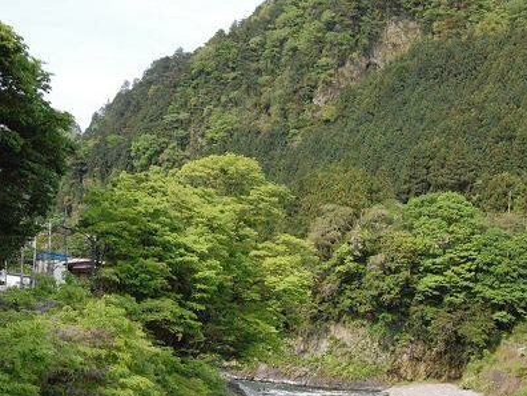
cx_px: 265
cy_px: 313
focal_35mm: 70
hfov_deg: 27.8
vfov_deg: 20.8
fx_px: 1066
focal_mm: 32
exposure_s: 1/800
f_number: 14
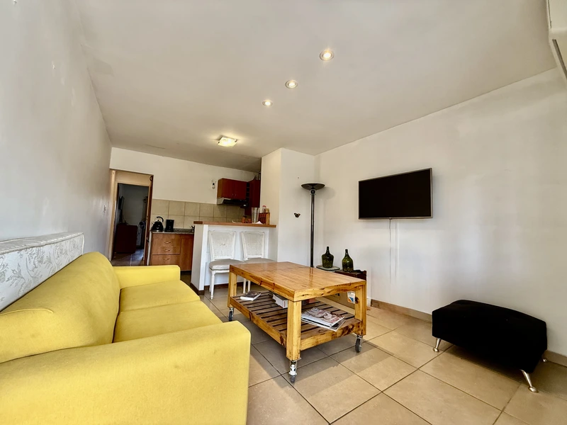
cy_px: 212
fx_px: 229
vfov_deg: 85.7
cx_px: 284
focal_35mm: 14
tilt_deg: +3.4
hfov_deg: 102.1
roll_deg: -2.1
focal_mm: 2.22
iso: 160
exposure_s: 1/99
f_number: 2.2
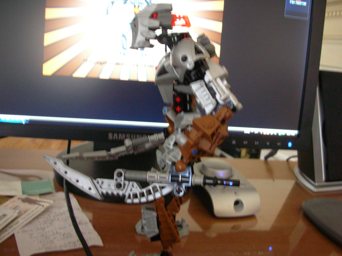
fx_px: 346
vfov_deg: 40.7
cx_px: 171
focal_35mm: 35
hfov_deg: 52.6
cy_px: 128
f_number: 3
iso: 188
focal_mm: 5.8
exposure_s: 1/4.8
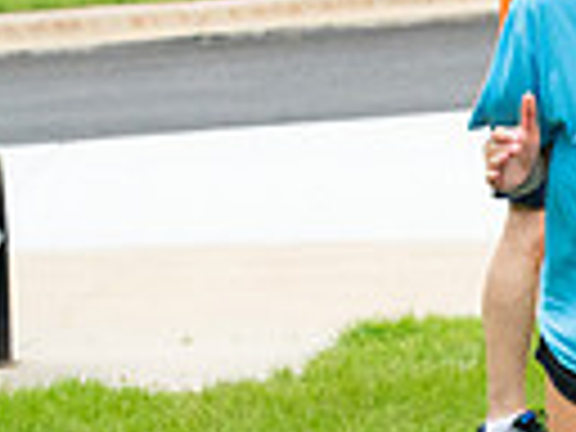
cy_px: 371
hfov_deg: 4.9
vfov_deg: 3.7
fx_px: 6656
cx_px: 814
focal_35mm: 400
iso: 1250
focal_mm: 92
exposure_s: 1/1000
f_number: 5.6
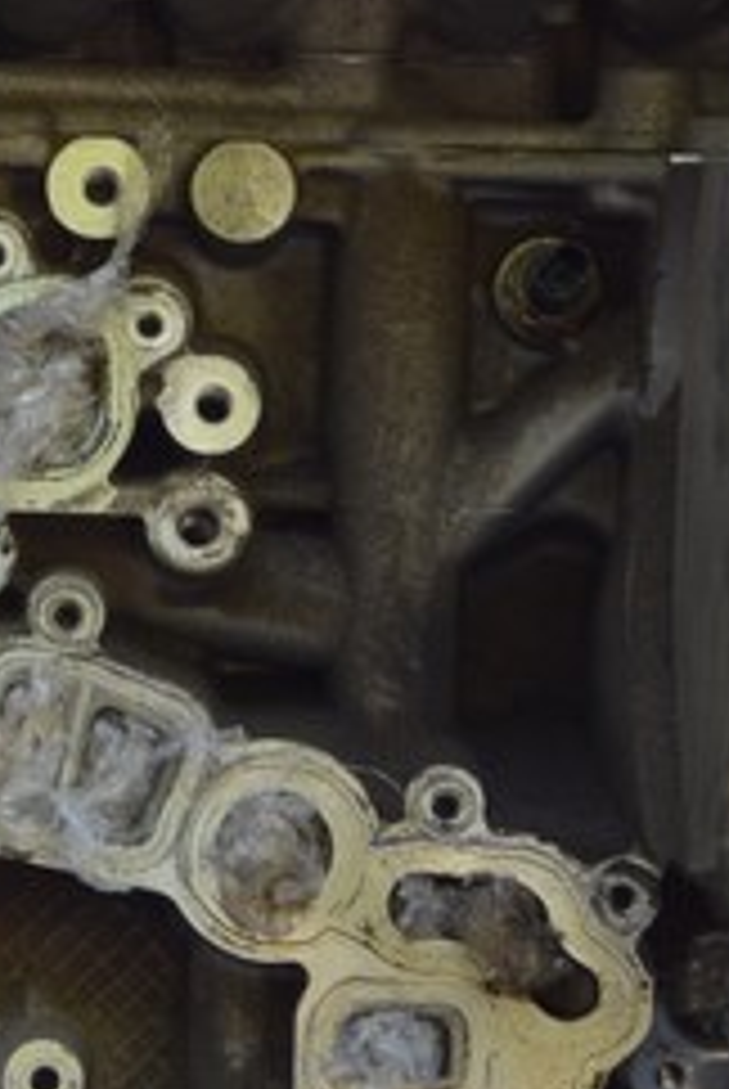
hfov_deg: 7.2
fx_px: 5754
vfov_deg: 10.8
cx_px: 81
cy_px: 340
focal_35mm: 190
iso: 320
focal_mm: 30
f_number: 5.6
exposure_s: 1/125
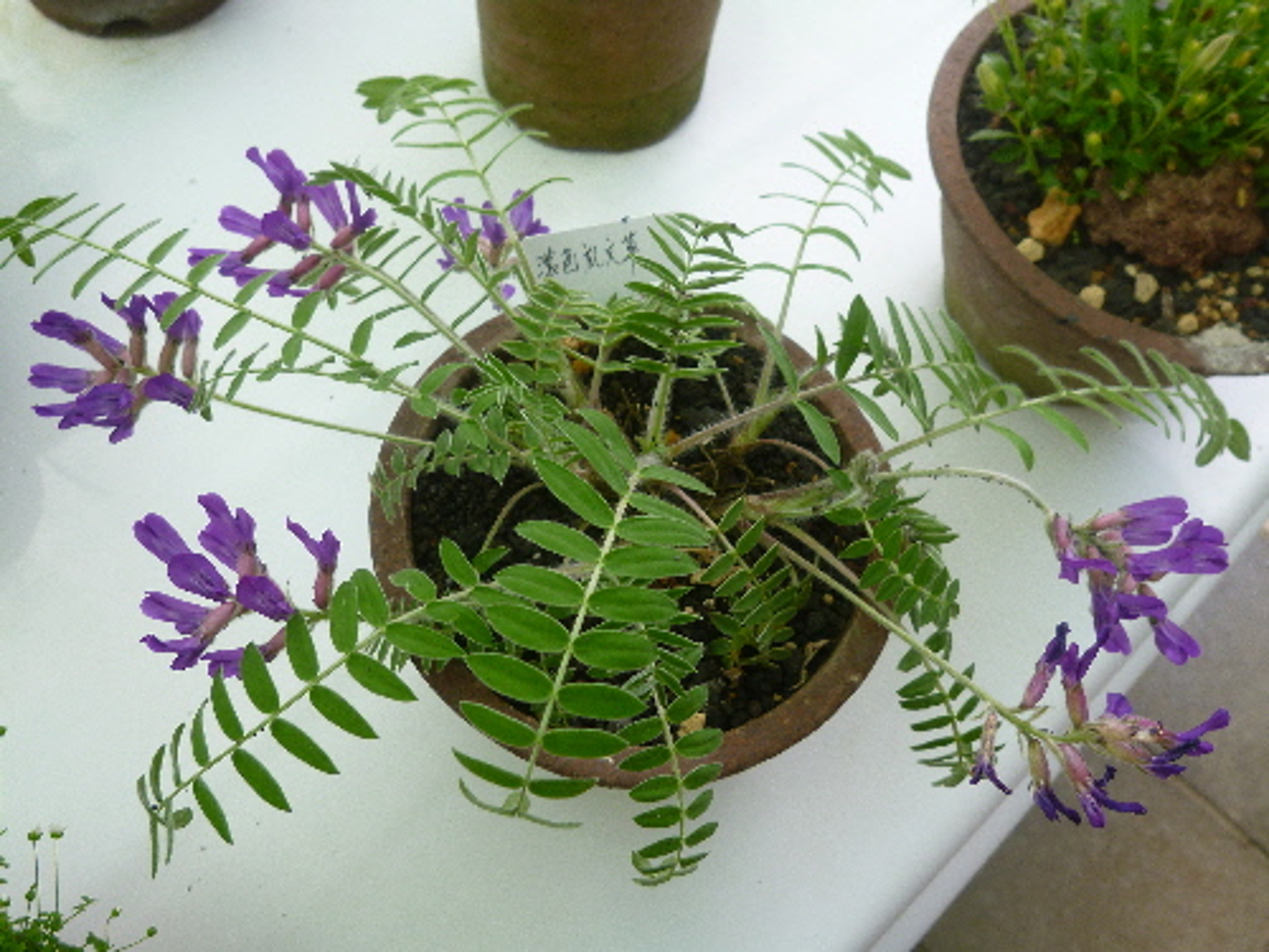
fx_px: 1063
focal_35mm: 29
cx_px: 634
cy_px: 476
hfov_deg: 61.7
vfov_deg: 48.2
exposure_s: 1/80
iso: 100
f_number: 2.7
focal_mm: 5.2
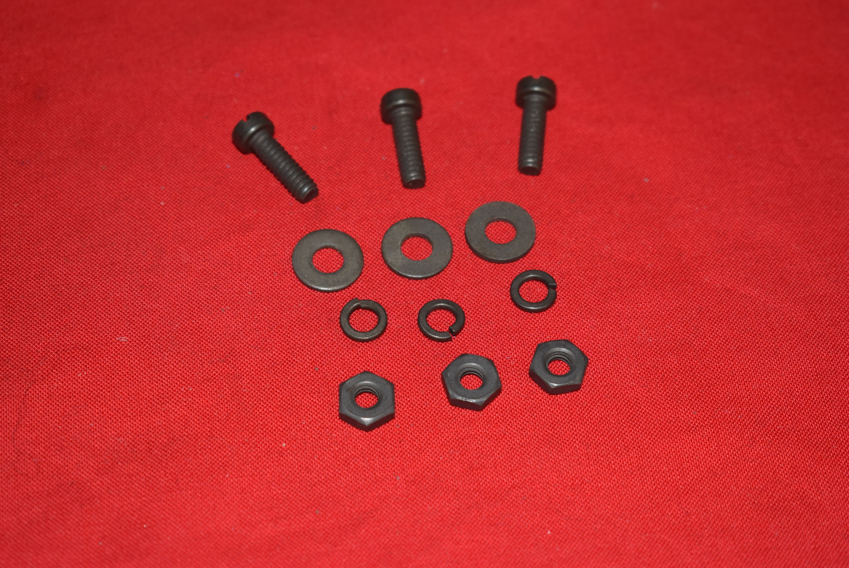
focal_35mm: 82
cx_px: 424
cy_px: 284
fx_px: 1947
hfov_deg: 24.6
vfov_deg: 16.6
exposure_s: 1/200
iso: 400
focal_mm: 55
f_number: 5.6
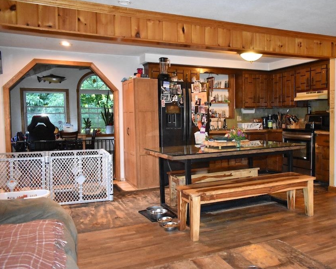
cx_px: 204
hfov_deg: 56.7
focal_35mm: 31
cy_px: 134
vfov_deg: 47.1
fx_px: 308
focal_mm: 18
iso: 9000
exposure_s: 1/160
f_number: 3.5
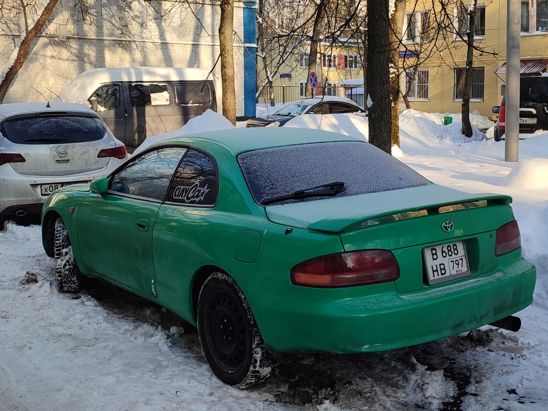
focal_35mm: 25
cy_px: 206
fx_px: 396
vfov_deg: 54.9
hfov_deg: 69.4
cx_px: 274
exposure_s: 1/245
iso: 50
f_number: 1.9
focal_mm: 6.04
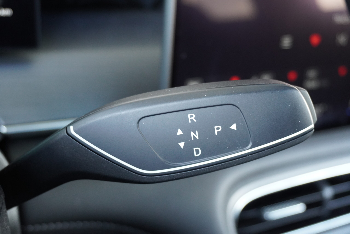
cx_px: 175
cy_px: 117
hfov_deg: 42.3
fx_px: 452
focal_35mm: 46
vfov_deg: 28.9
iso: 2000
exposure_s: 1/60
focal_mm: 31
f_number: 5
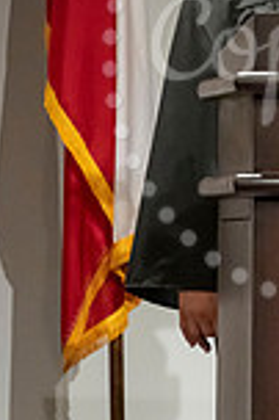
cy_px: 52
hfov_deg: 2.3
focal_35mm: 594
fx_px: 6920
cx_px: 362
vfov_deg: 3.5
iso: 6400
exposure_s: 1/200
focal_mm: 200
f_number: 8
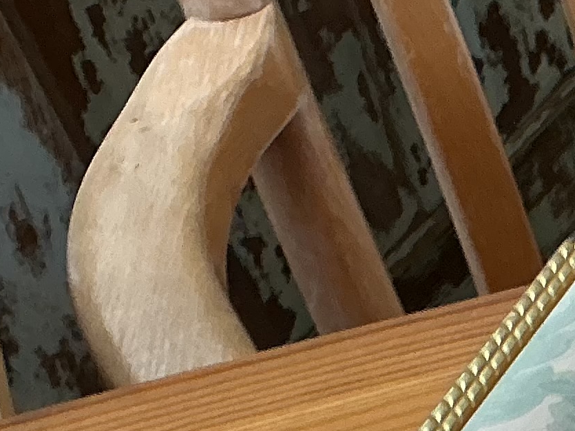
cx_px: 1314
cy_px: 763
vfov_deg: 10.0
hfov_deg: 11.8
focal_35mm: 140
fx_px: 2325
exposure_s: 1/50
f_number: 1.8
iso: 50
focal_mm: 3
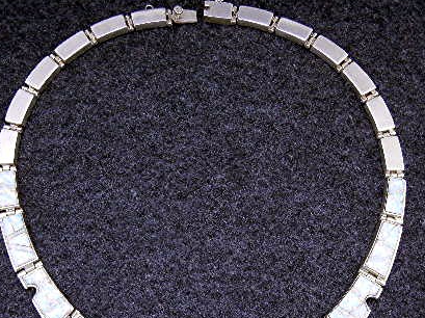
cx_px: 209
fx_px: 577
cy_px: 223
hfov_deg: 40.5
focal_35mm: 47
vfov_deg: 30.5
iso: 465
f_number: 3.5
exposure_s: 1/30
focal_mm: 5.4
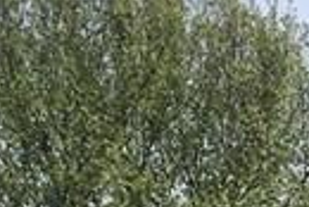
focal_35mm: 237
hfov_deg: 8.4
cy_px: 642
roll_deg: -0.2
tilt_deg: -1.5
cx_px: 544
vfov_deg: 5.4
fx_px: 2037
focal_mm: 4.15
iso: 32
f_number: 2.2
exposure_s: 1/1721
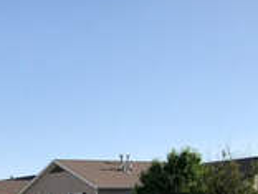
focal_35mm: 115
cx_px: -99
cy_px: 325
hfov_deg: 16.0
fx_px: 857
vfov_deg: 12.0
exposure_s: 1/1675
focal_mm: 3.99
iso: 20
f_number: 1.8
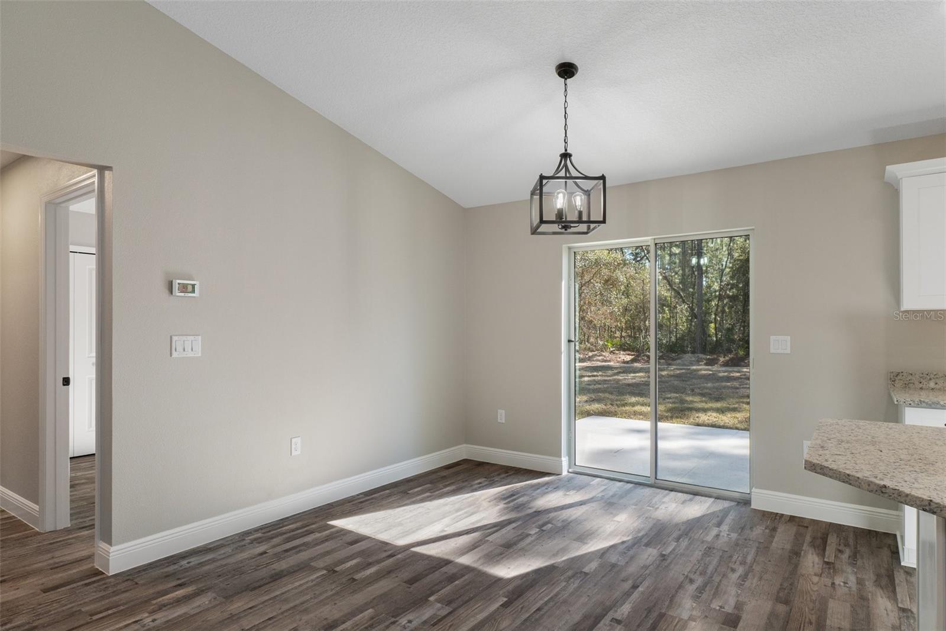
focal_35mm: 20
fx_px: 512
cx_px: 473
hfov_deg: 85.4
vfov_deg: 63.2
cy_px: 316
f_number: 8
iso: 320
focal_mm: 13
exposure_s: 1/8
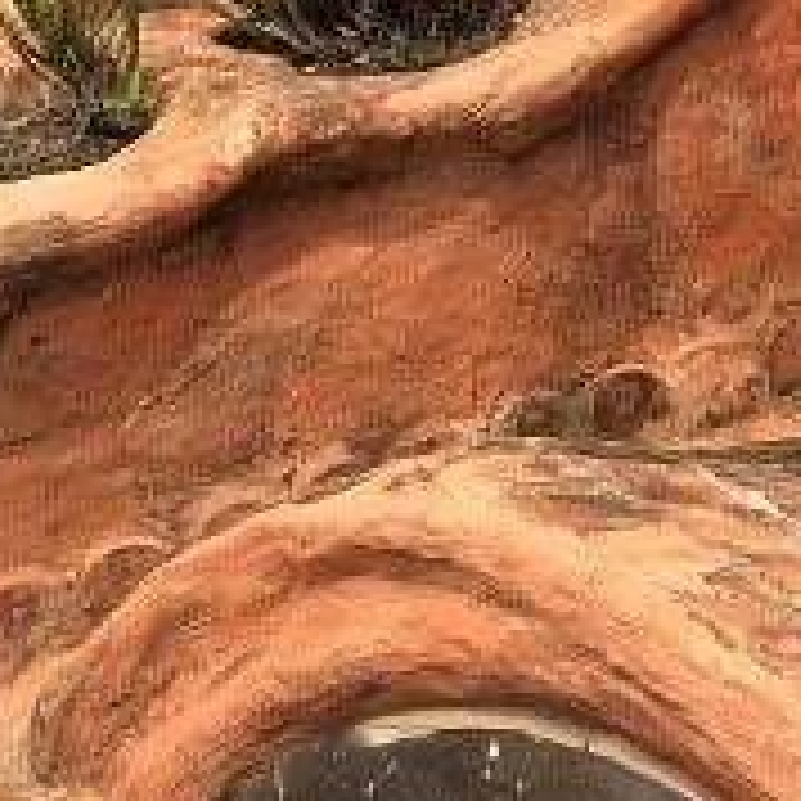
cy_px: -133
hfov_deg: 15.4
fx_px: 2932
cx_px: 745
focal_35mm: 112
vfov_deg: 15.1
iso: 20
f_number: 1.8
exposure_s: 1/1372
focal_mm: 4
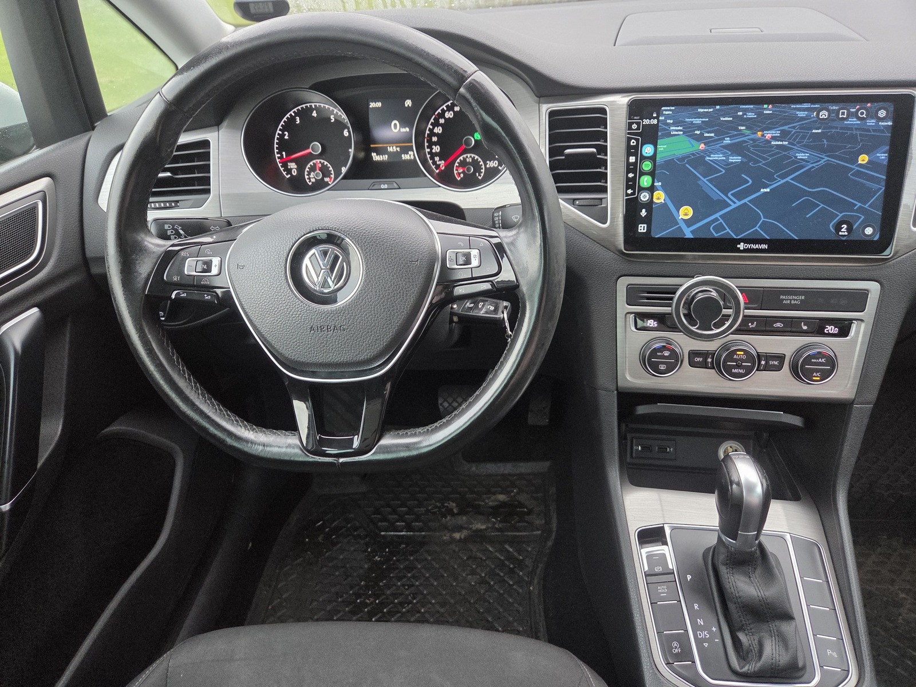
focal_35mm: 23
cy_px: 344
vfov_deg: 58.9
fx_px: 609
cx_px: 458
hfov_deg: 73.9
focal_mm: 5.4
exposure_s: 1/100
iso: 250
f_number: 1.8
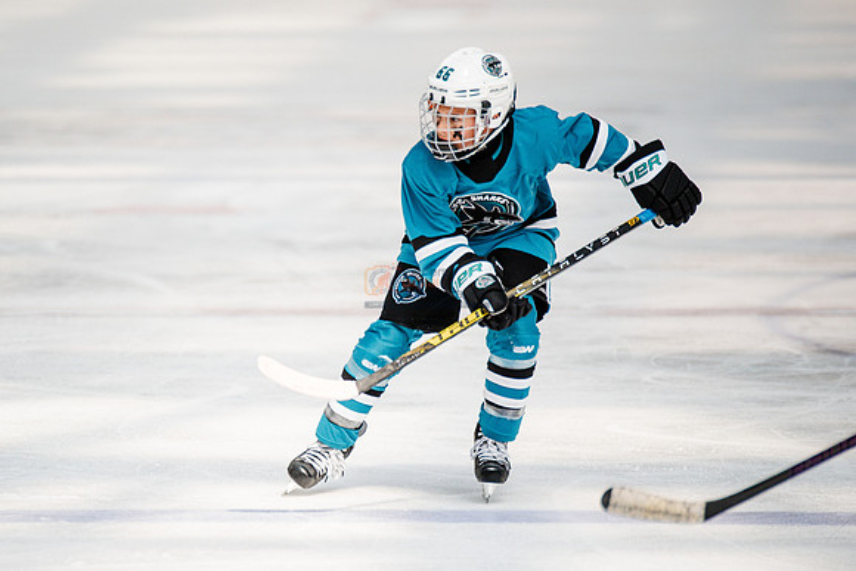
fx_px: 9808
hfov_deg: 5.0
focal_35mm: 412
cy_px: 294
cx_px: 289
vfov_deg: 3.3
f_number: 3.2
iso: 1250
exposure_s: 1/3200
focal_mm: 300
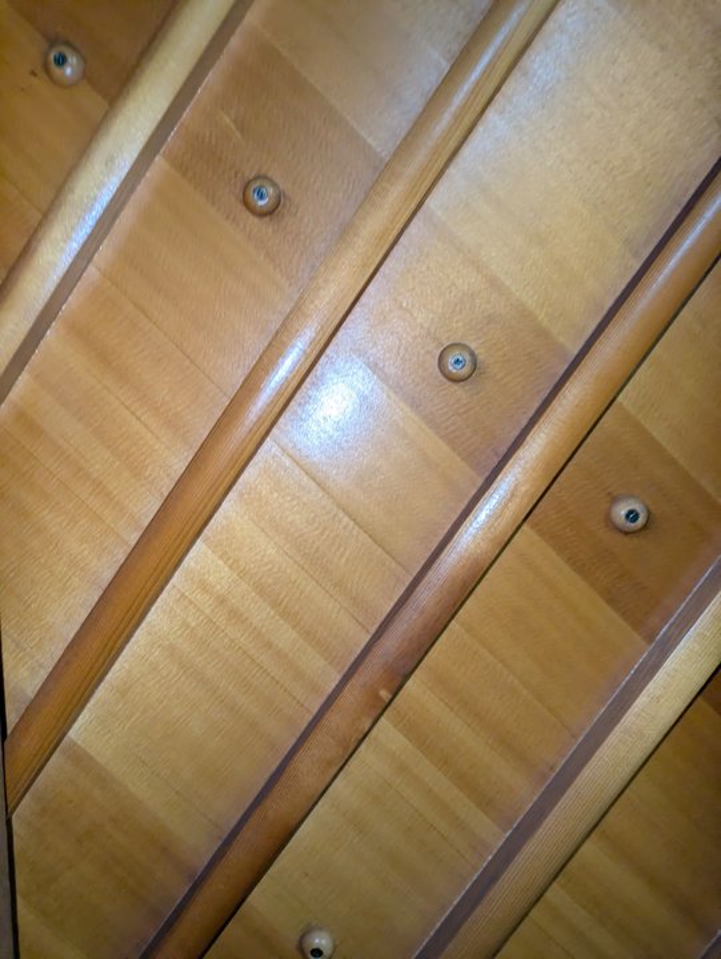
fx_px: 693
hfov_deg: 54.9
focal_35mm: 25
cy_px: 480
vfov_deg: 69.4
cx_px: 360
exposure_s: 1/120
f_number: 1.89
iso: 342
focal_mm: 5.43
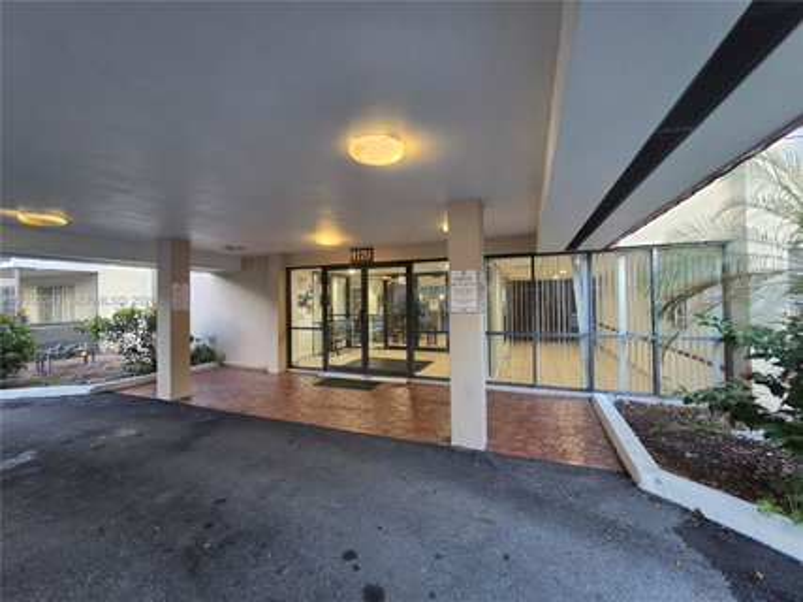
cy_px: 301
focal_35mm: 13
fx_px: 301
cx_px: 402
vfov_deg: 89.9
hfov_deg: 106.2
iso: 200
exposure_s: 1/61
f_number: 1.9
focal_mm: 2.2
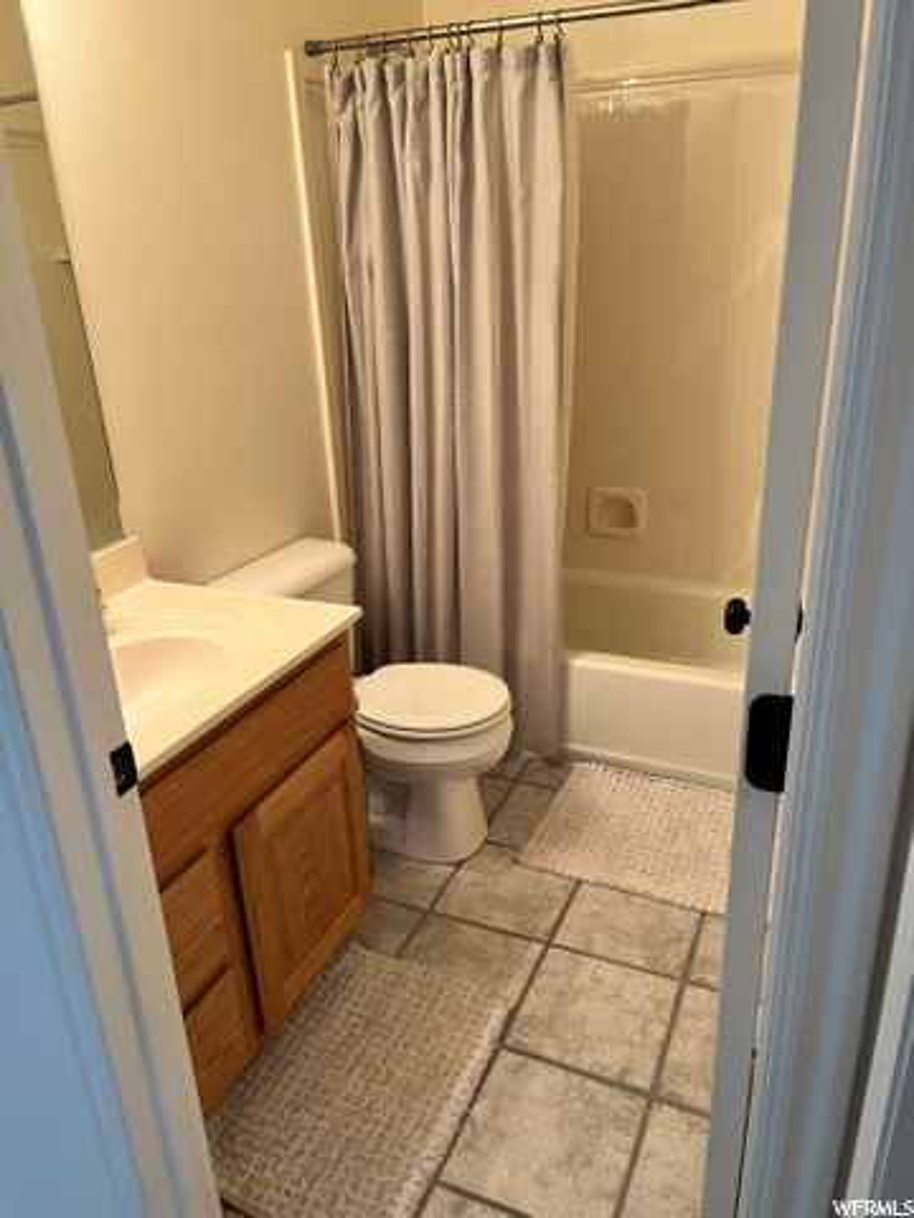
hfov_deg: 53.1
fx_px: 915
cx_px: 457
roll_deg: +2.2
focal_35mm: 26
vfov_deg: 67.3
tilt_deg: -22.5
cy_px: 609
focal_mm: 5.1
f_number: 1.6
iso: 100
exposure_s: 1/60
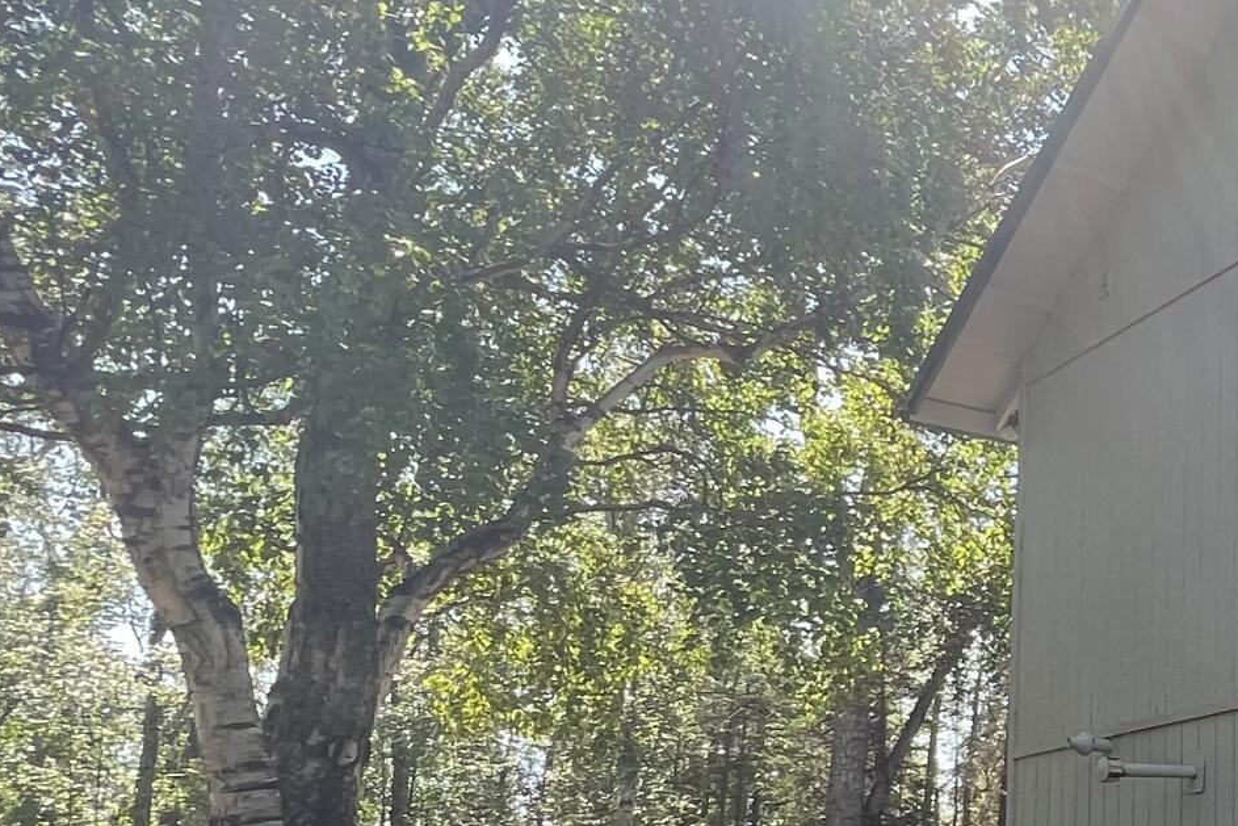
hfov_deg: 30.0
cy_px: 700
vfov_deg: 30.2
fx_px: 1479
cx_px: 1787
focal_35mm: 43
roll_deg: +2.3
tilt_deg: +7.7
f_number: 1.8
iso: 32
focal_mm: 1.57
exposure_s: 1/231
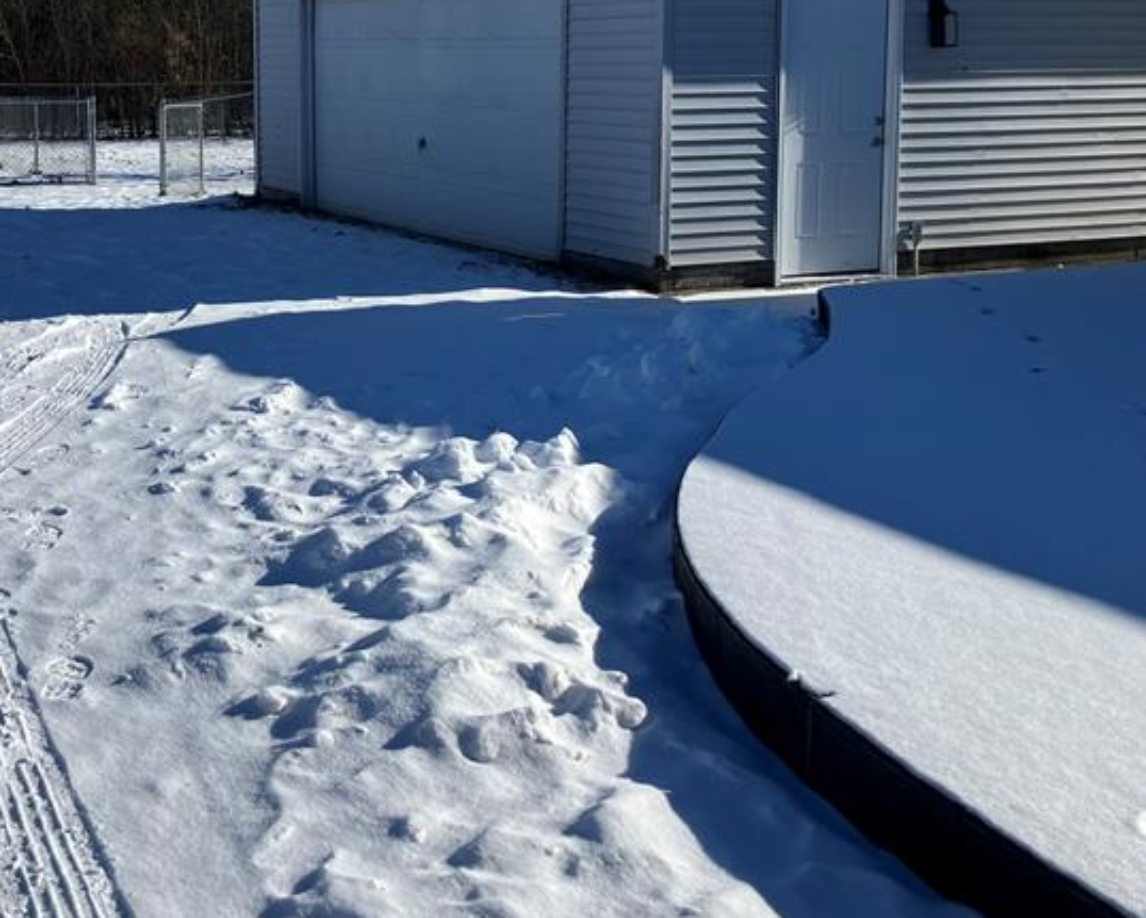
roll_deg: +1.3
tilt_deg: -5.3
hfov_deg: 35.5
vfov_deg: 28.7
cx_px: 351
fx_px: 1765
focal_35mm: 52
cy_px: 211
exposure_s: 1/3745
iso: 32
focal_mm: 3.99
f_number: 1.8
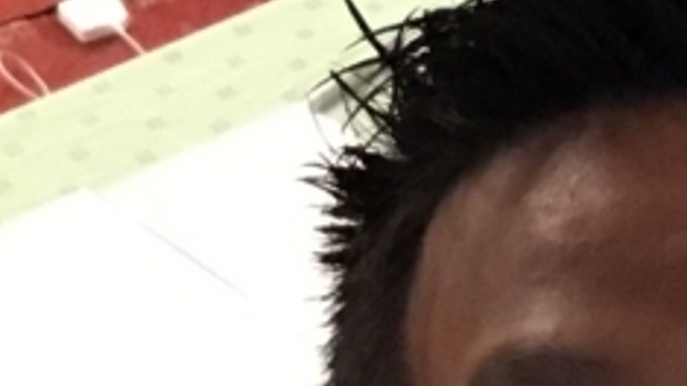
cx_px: -9
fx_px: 2768
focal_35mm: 152
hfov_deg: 13.9
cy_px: -437
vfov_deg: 7.6
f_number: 2.2
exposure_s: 1/17
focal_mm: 2.87
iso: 250
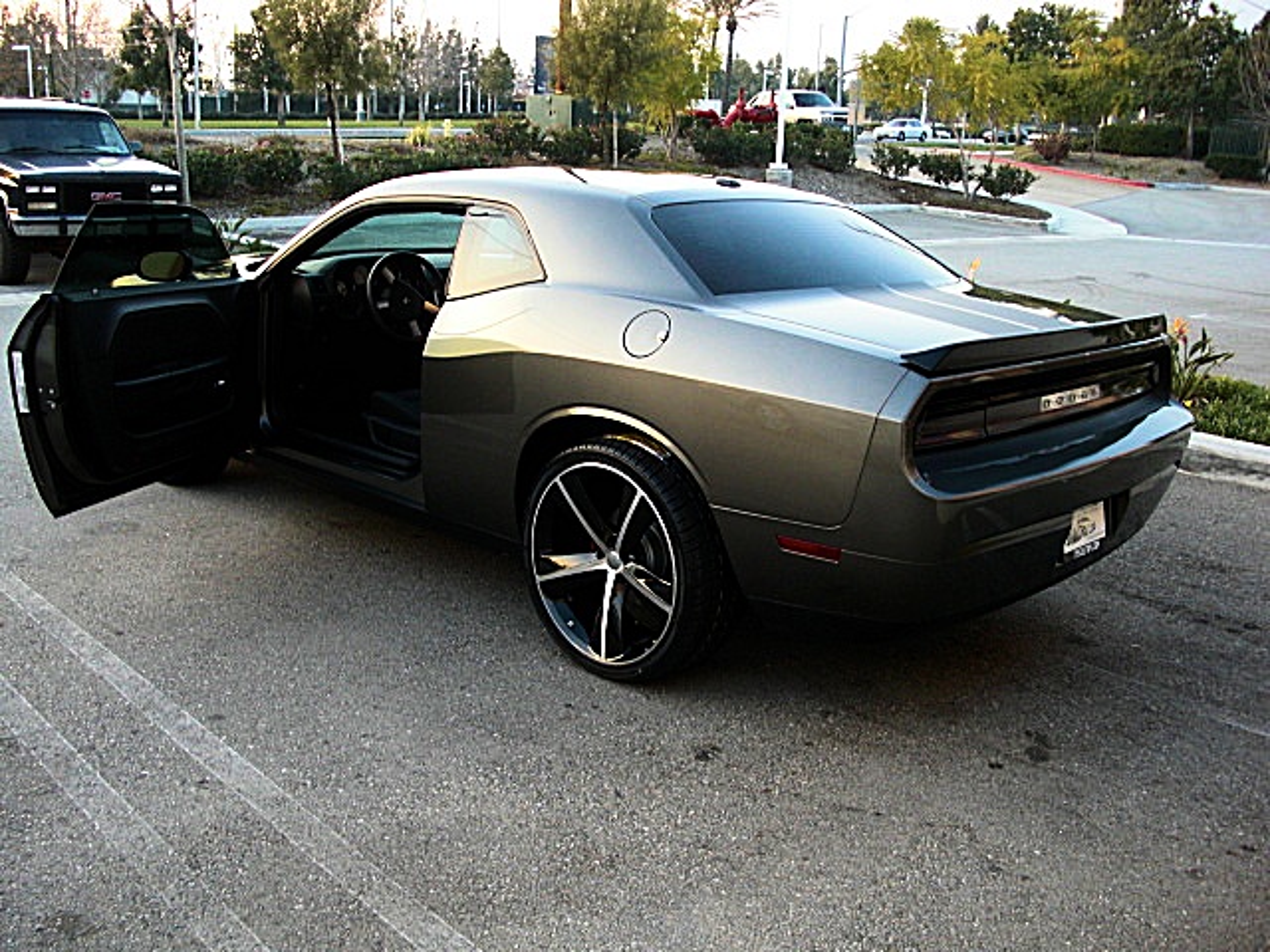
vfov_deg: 39.7
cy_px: 476
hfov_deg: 51.4
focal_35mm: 36
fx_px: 1321
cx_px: 635
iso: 200
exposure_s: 1/125
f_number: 2.8
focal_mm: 6.3
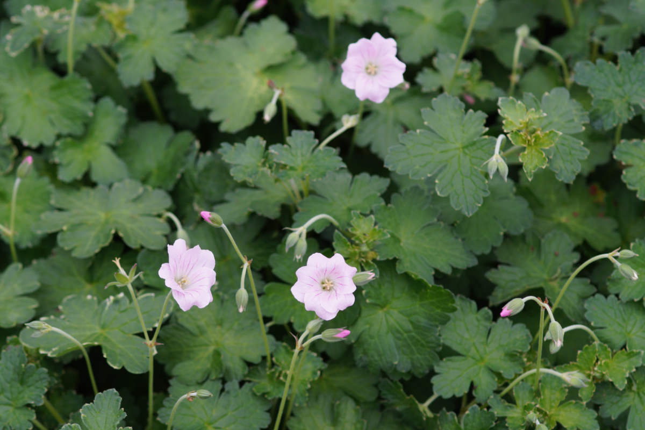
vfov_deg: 9.1
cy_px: 215
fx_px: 2687
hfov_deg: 13.7
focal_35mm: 150
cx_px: 322
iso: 200
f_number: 4
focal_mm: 100
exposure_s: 1/160
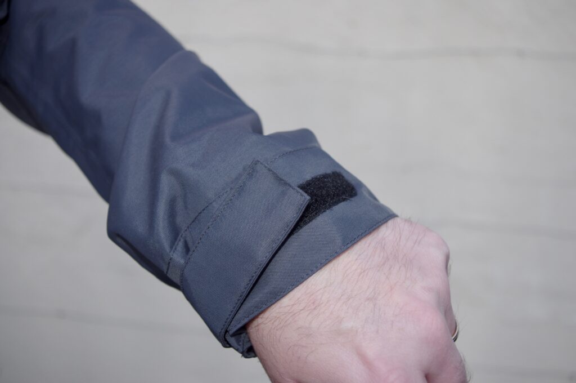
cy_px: 192
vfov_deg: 38.8
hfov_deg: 55.9
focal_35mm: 34
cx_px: 288
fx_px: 543
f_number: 4
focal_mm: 23.13
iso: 200
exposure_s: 1/25
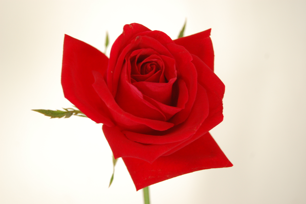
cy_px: 102
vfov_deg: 20.1
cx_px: 153
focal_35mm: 68
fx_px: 573
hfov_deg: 29.9
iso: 800
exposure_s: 1/13
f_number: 5.3
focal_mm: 45
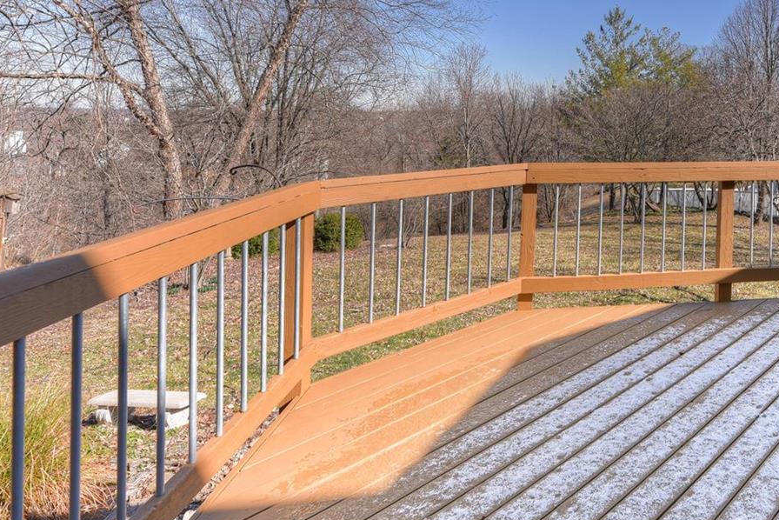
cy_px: 144
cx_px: 662
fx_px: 541
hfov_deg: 62.9
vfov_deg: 49.7
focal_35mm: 25
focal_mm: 14
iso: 100
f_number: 8
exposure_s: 1/500
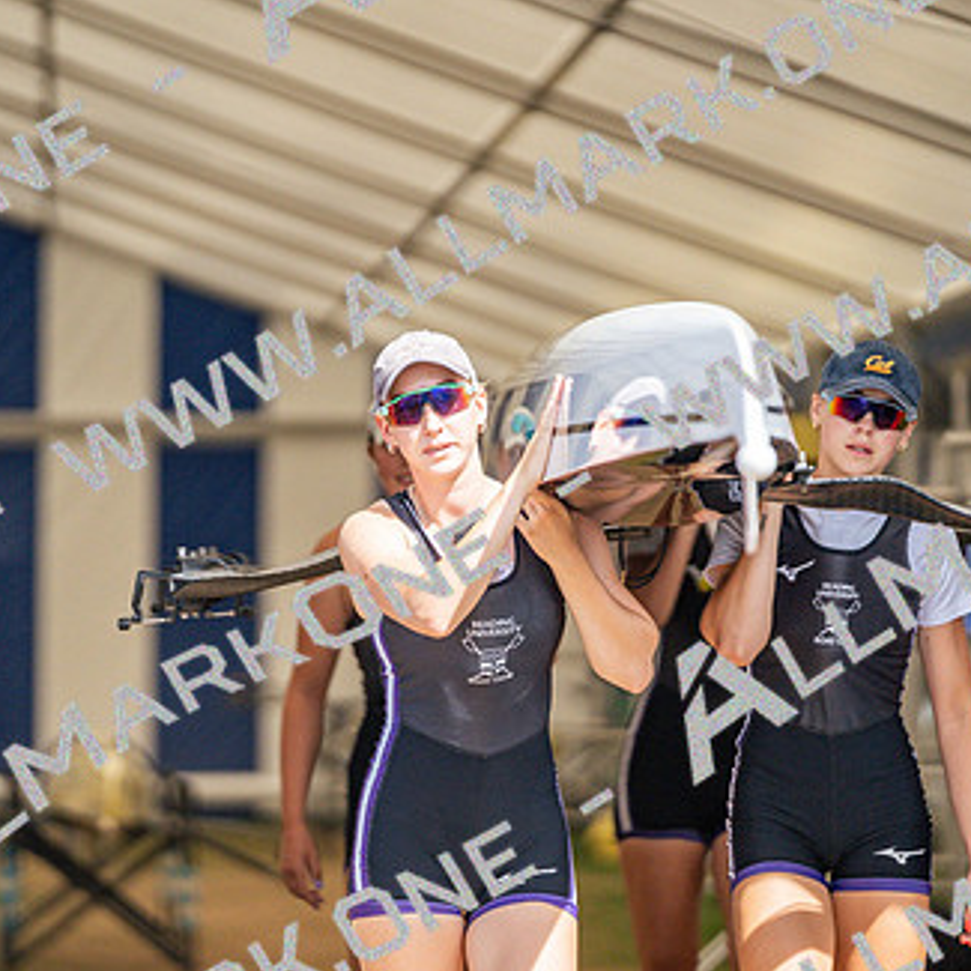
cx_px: 421
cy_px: 500
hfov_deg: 5.8
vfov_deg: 5.8
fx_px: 9616
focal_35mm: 303
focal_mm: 200
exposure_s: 1/8000
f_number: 2.8
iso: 640
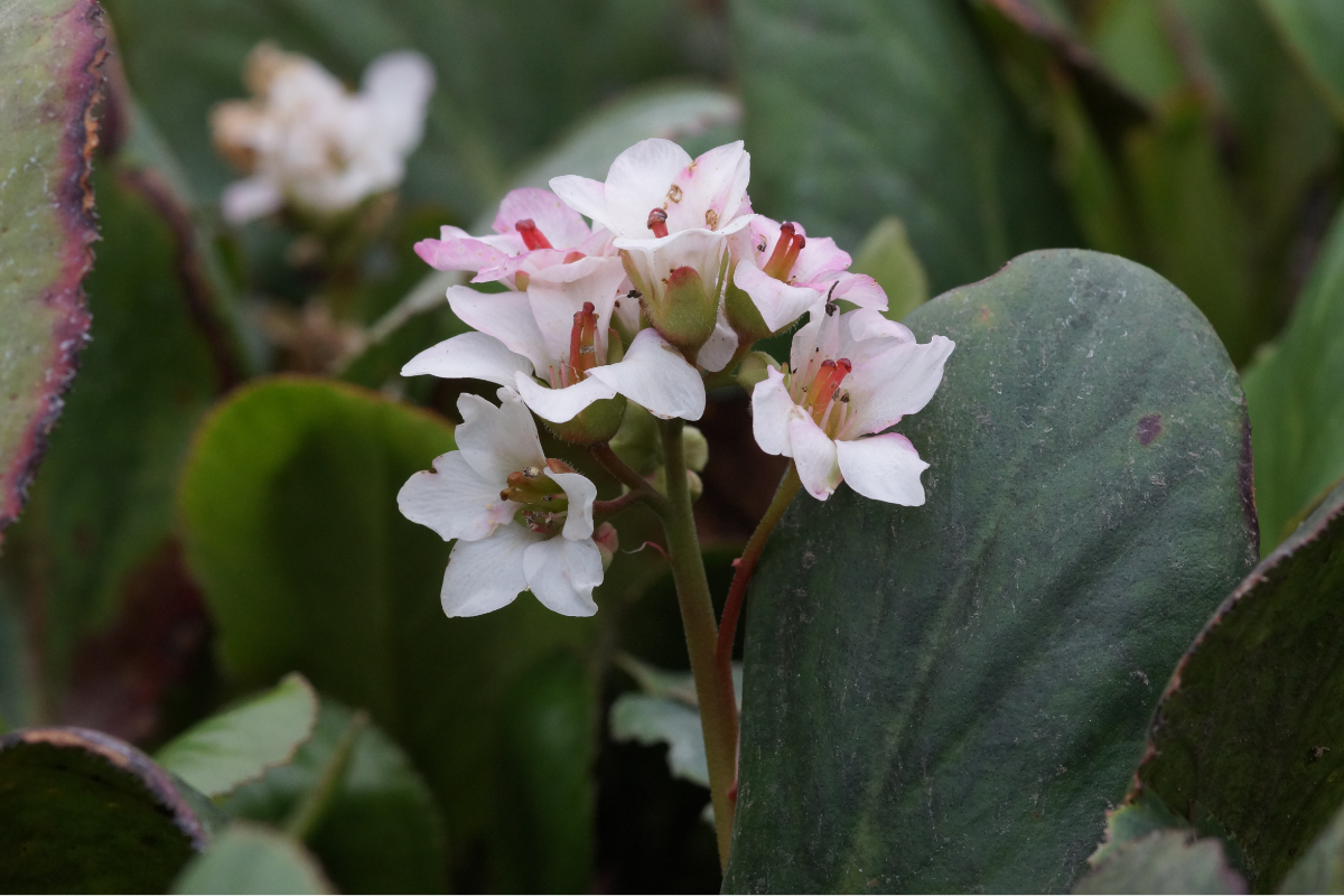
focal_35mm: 150
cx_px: 672
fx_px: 5600
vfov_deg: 9.1
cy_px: 448
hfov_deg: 13.7
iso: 640
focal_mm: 100
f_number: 8
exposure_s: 1/160
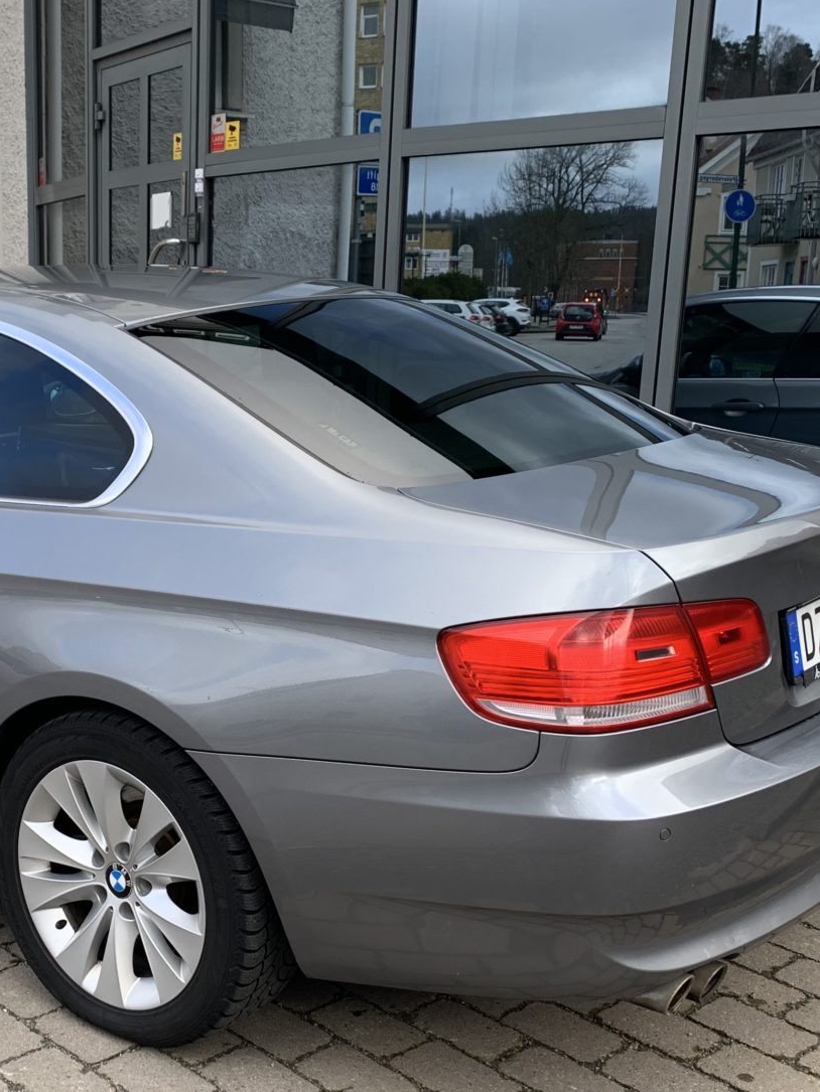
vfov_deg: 40.8
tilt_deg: -14.0
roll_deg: -1.0
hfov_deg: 30.6
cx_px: 135
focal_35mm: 46
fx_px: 1453
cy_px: 705
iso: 25
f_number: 1.8
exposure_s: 1/382
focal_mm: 4.25
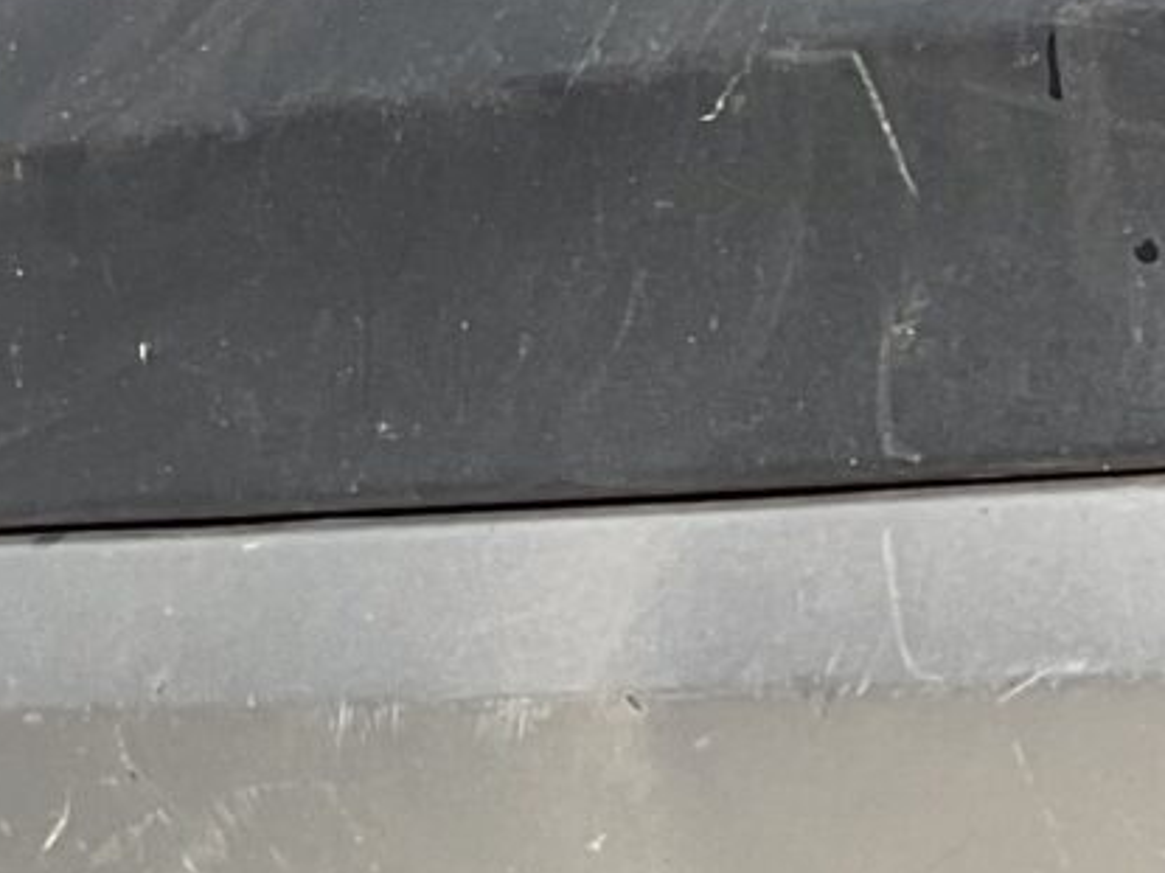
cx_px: 2425
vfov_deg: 8.3
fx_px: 6022
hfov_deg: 10.1
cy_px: 230
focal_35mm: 179
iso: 16
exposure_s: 1/432
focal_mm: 3
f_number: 1.8
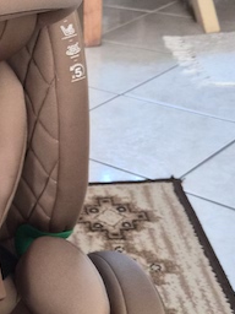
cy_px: 157
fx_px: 652
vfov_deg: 27.0
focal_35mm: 72
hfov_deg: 18.4
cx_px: -103
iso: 800
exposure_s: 1/100
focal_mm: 5.4
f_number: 1.8
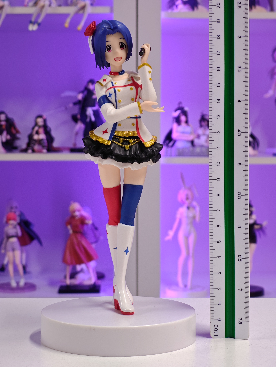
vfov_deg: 24.4
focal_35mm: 80
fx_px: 850
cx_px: 138
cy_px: 184
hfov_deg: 18.4
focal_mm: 7.48
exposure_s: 1/18.7
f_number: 2.4
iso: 400
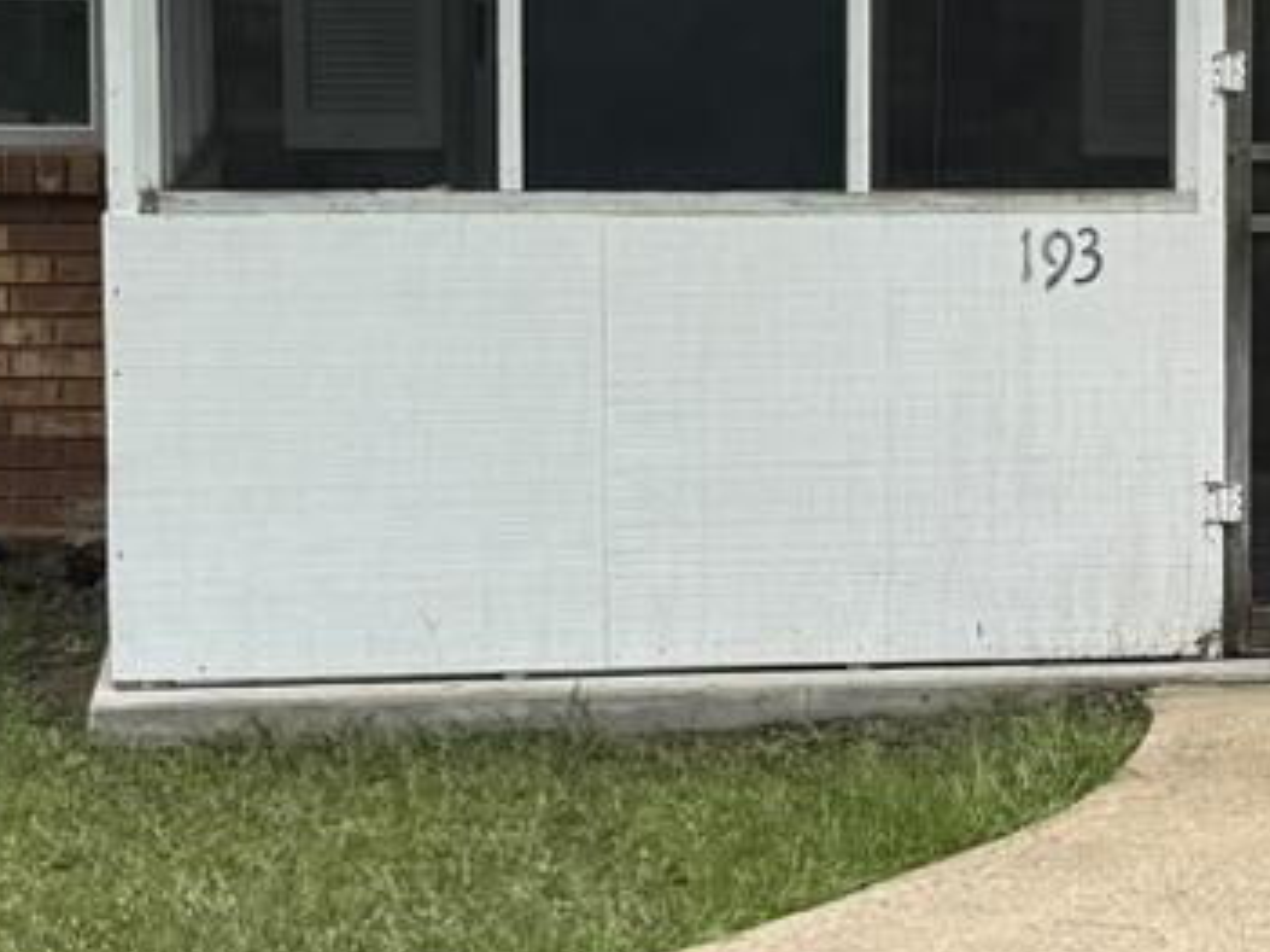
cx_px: 1397
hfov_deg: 13.8
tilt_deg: -6.5
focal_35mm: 140
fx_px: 5135
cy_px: 398
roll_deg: -0.5
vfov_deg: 10.6
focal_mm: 6.76
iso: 80
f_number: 1.78
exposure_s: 1/1923
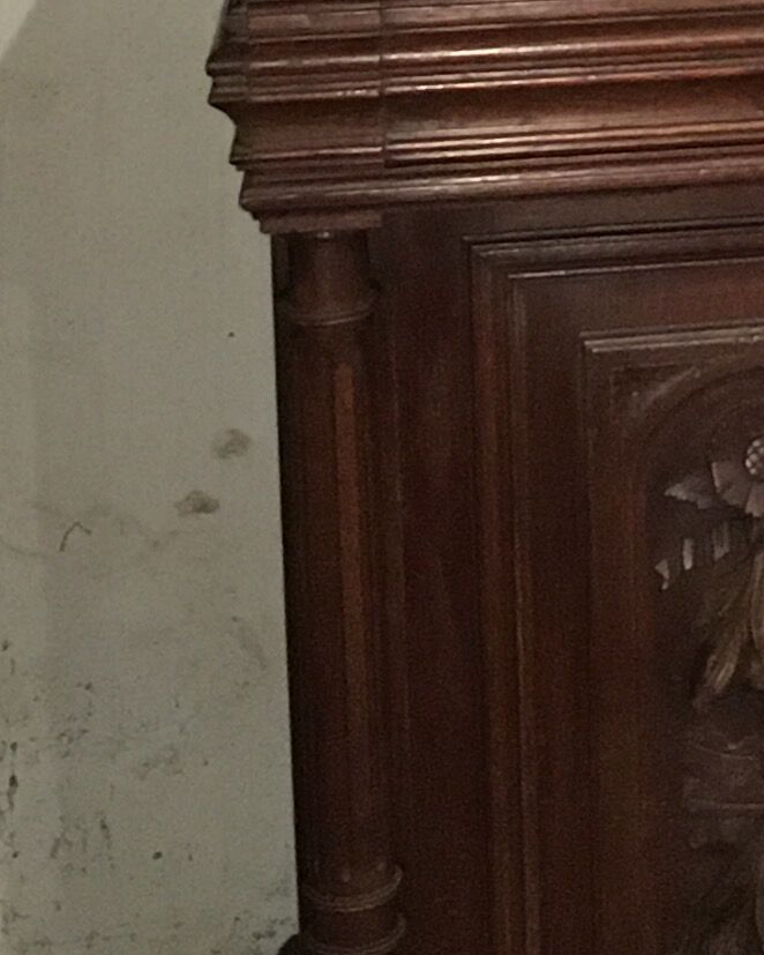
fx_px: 3899
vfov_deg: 13.0
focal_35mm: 138
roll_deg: -0.9
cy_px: -609
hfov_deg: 10.8
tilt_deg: -9.2
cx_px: 1145
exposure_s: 1/17
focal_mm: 4.15
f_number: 2.2
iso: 200
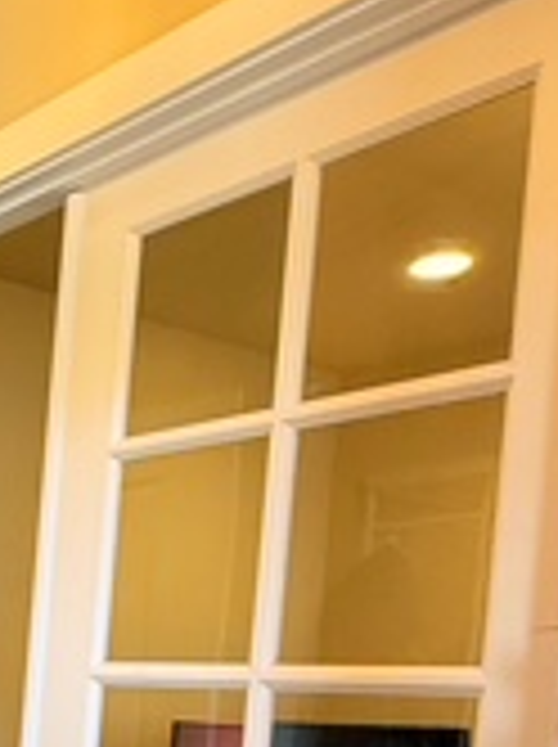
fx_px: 1164
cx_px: -392
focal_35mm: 54
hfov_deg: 20.6
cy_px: 724
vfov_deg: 33.0
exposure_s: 1/120
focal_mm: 2.22
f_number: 2.2
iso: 320
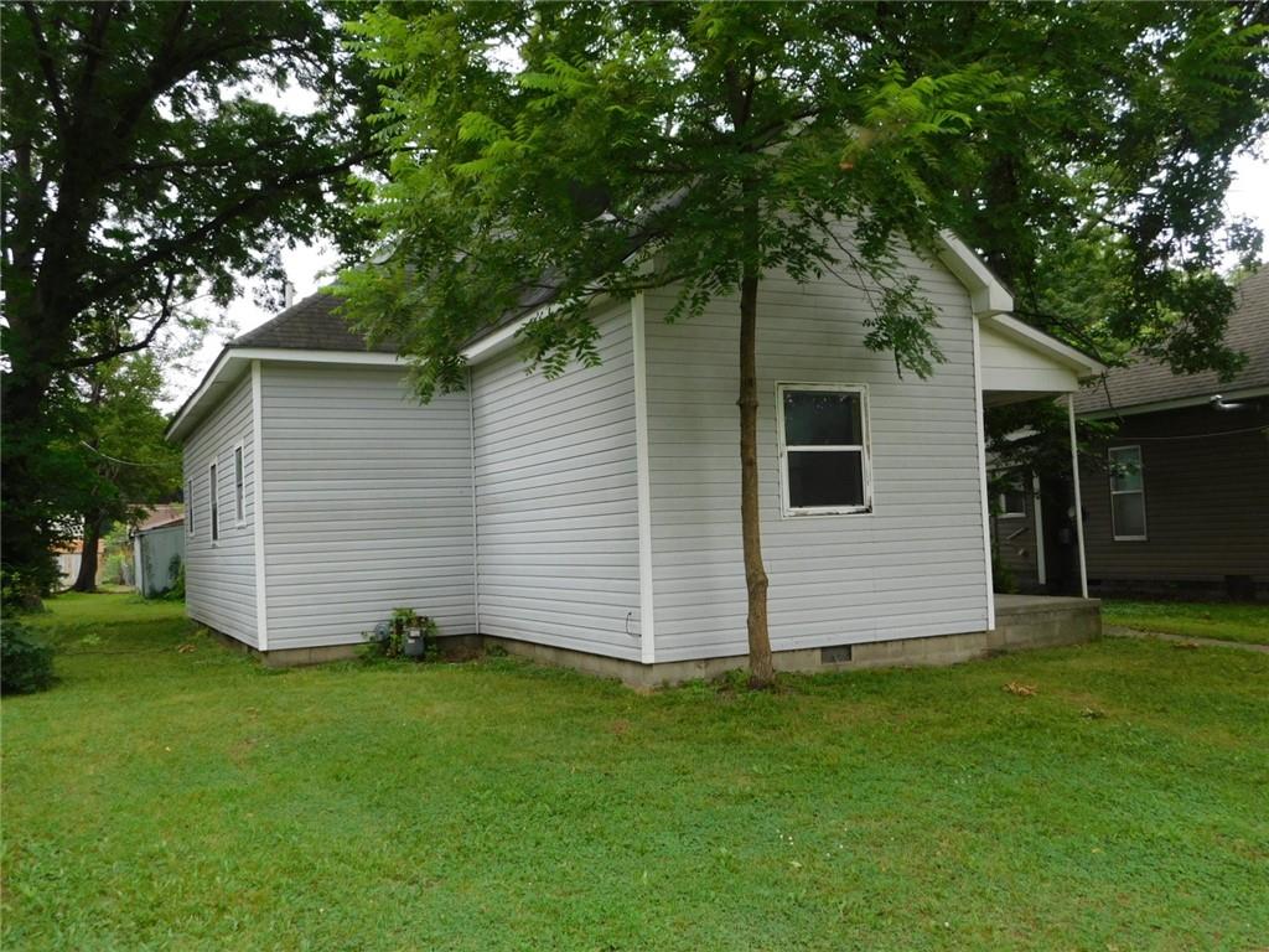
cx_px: 634
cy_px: 476
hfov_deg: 60.0
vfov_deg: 46.8
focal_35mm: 30
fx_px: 1100
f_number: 3.2
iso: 125
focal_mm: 5.3
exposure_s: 1/125
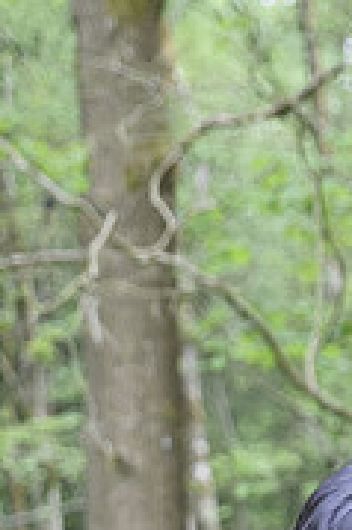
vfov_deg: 7.4
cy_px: 823
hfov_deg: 5.0
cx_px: 525
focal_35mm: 272
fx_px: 3997
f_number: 4
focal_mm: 56
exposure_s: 1/250
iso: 800
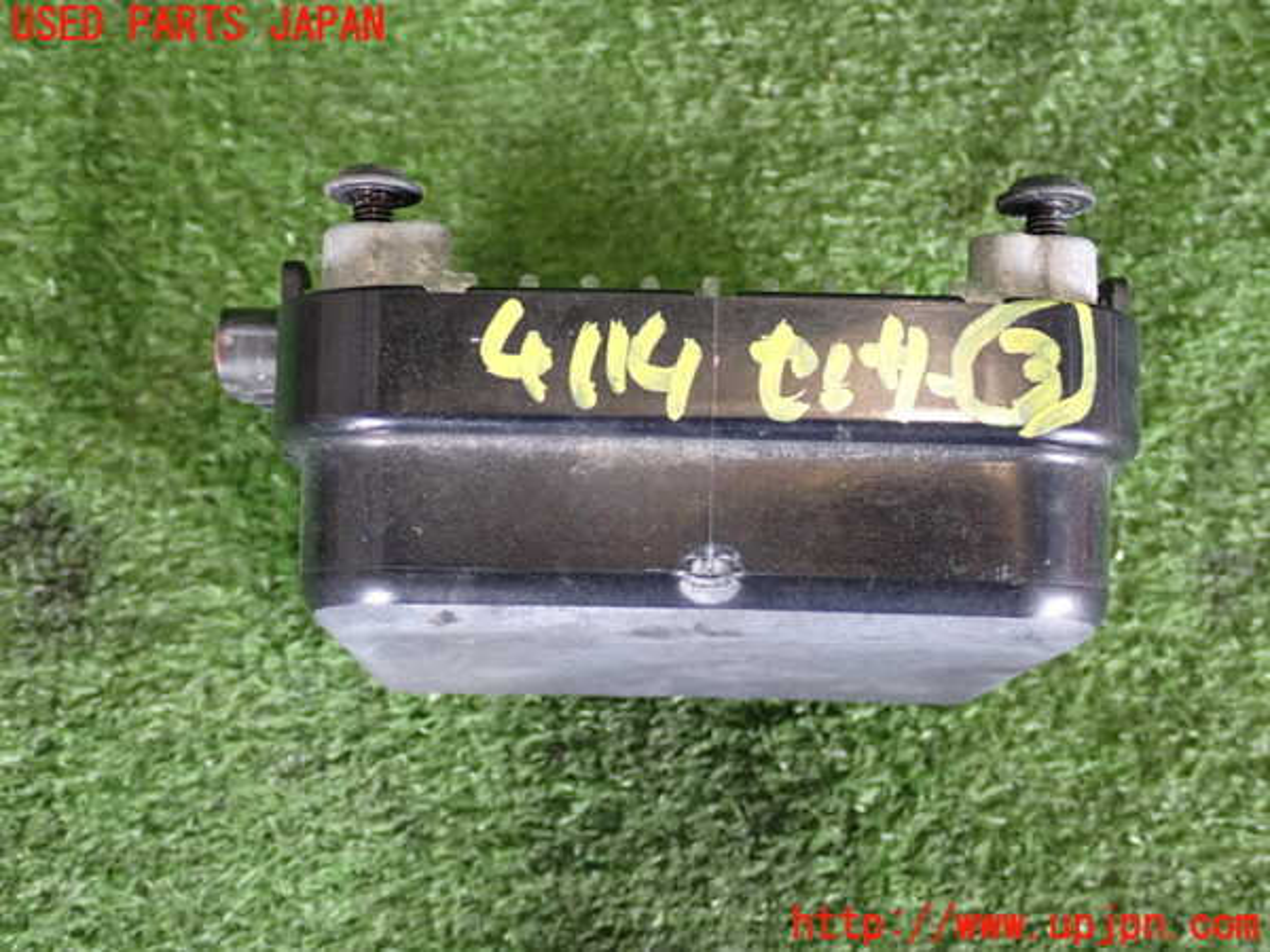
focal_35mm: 50
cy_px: 476
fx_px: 1834
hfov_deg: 38.2
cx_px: 635
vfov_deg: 29.1
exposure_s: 1/50
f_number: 3.2
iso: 800
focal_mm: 9.01
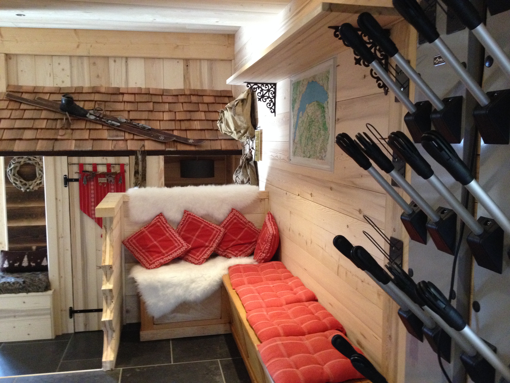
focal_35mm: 35
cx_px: 255
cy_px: 192
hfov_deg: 52.6
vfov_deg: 40.7
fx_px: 516
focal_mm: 4.28
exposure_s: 1/17
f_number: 2.4
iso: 400
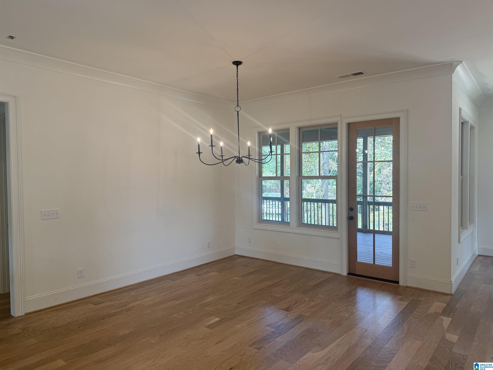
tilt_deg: -1.6
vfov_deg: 56.8
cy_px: 185
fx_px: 342
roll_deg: +0.7
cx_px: 246
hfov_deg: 71.6
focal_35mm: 24
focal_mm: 6.76
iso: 100
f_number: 1.78
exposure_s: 1/146
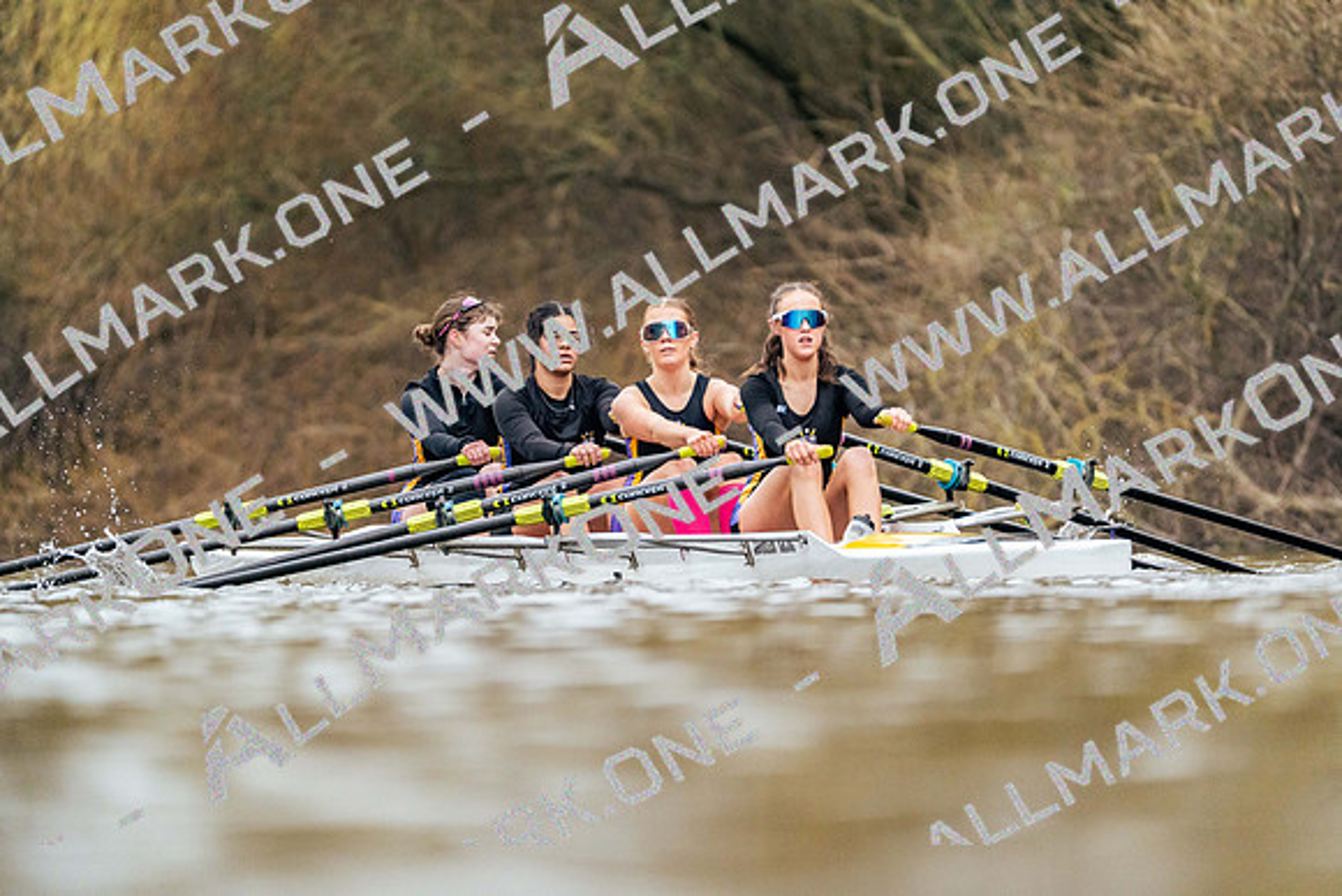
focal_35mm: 600
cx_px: 671
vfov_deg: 2.3
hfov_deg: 3.4
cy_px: 448
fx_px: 22371
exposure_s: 1/2000
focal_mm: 600
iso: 5000
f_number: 6.3
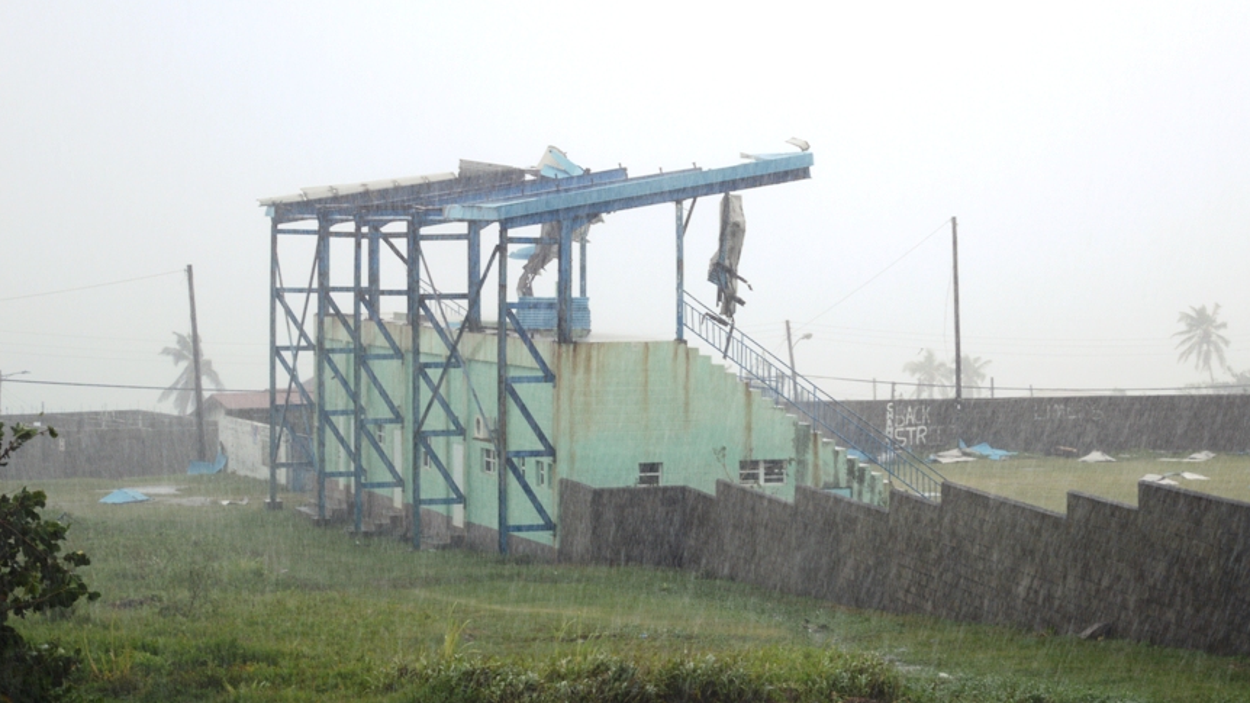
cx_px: 735
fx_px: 3402
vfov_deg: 11.8
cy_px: 257
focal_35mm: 103
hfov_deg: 20.8
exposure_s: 1/125
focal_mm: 55
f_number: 5.6
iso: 100
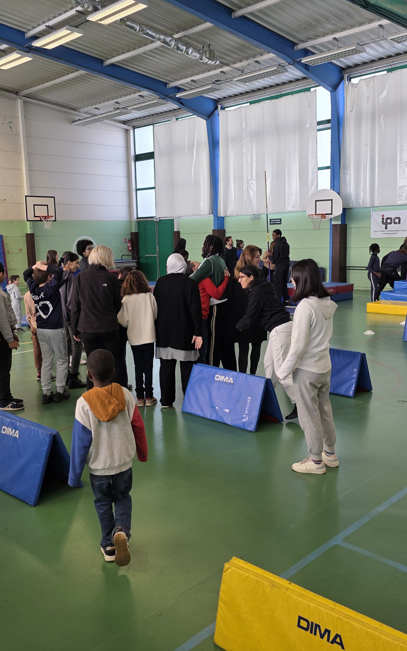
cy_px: 327
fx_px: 586
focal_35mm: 33
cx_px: 203
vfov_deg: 58.1
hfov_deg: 38.3
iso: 50
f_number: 1.7
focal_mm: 6.3
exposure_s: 1/100
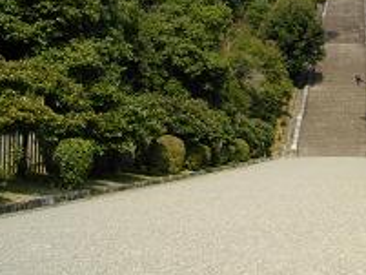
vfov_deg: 23.4
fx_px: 656
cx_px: 341
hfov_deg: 29.6
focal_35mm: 62
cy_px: 62
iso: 100
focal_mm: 5.7
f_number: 5.5
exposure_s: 1/400
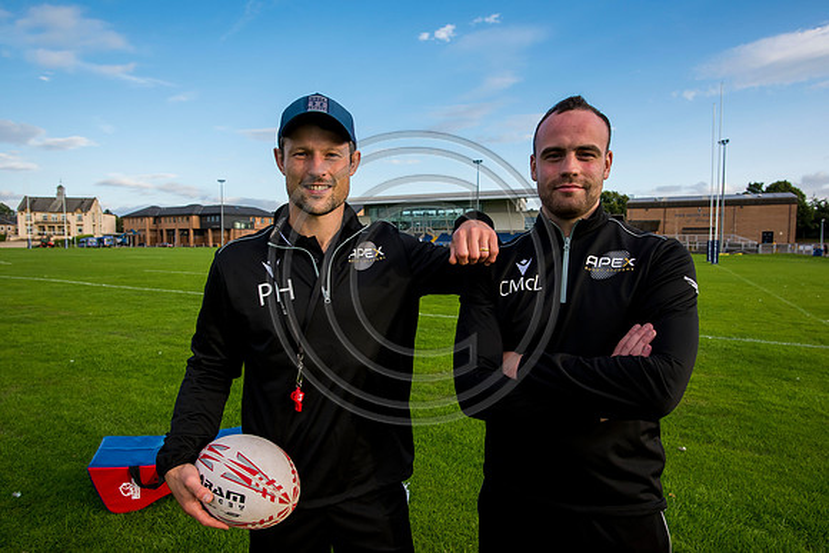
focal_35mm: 20
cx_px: 414
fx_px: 461
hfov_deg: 84.0
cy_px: 276
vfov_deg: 62.0
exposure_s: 1/640
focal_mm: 20
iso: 640
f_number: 5.6
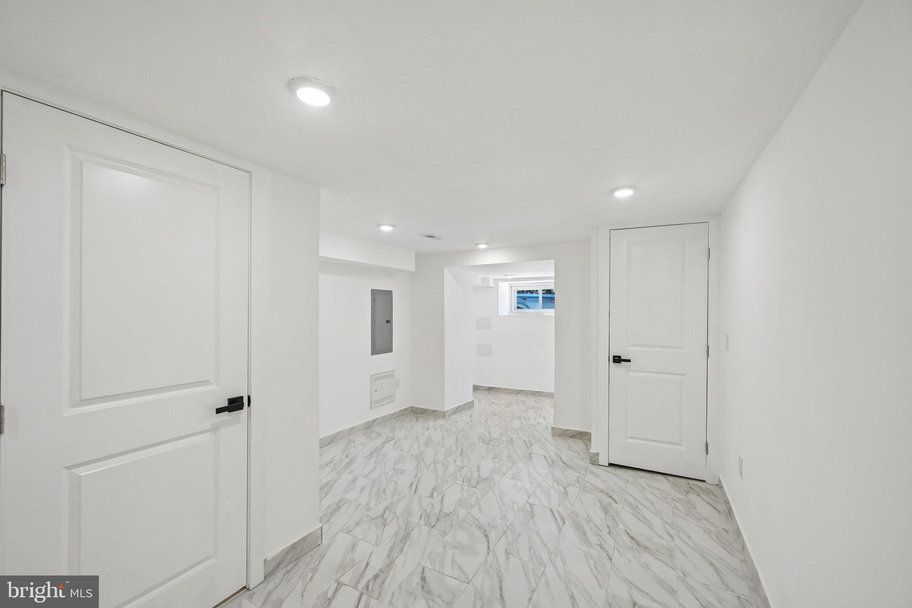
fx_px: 355
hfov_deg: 104.3
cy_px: 304
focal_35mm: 14
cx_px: 456
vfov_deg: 81.2
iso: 200
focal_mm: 14
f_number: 8
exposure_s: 1/15
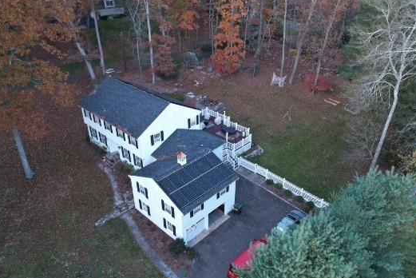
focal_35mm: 27
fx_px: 312
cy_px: 141
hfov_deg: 67.4
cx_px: 209
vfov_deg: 48.0
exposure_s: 1/13
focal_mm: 8.4
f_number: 2.8
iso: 410
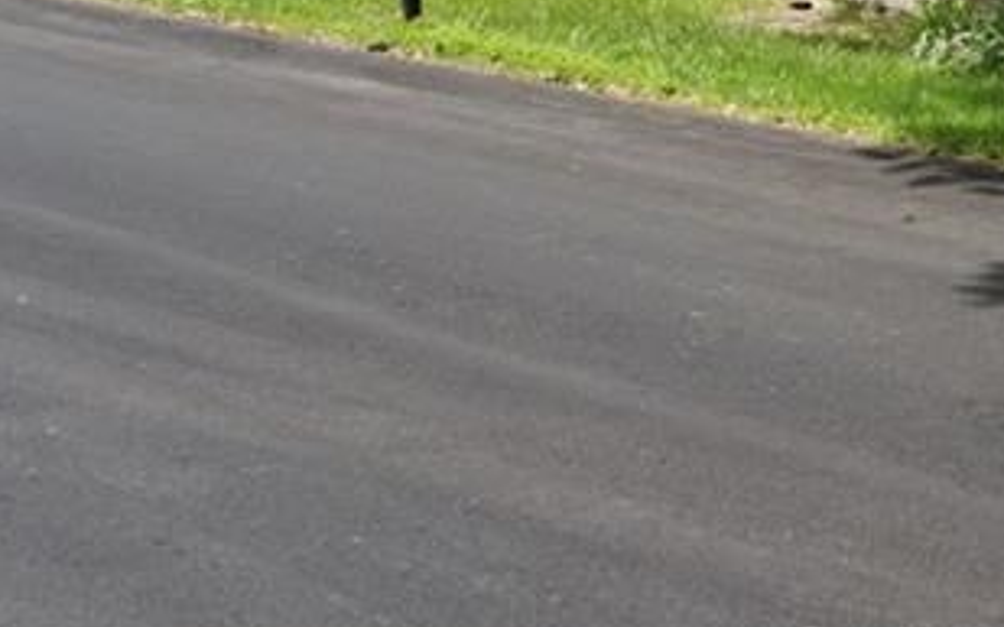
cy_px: -351
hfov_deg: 22.0
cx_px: 1420
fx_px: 2216
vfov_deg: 14.8
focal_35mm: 81
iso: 100
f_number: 7.1
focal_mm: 16
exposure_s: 1/250
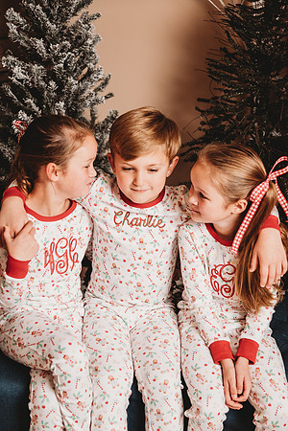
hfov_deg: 23.4
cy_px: 216
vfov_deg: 34.5
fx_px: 696
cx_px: 144
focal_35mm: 58
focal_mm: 58
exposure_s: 1/160
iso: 100
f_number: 4
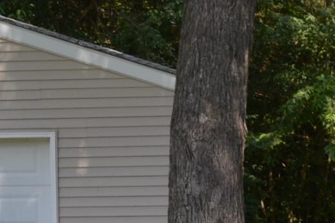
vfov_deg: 6.6
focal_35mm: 208
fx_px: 1935
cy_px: 104
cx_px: -96
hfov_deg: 9.7
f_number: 5.6
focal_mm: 24
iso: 100
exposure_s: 1/200
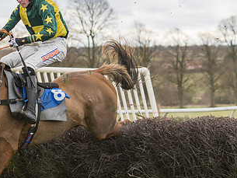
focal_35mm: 176
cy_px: 77
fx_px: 1205
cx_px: -14
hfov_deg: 11.1
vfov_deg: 8.4
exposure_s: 1/1000
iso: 400
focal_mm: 70
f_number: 2.8
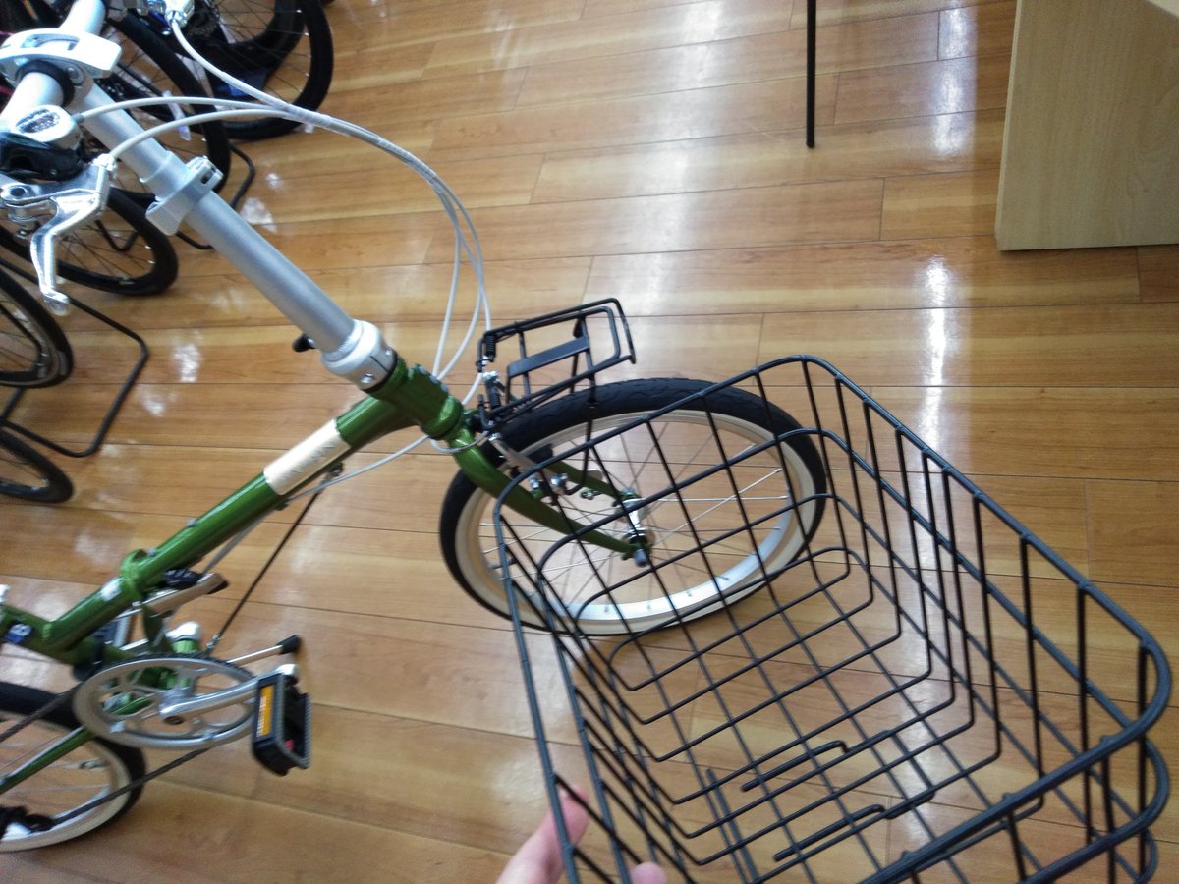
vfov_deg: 53.1
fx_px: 886
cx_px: 590
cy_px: 442
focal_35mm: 26
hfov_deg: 67.3
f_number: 2.2
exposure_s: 1/33
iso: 213
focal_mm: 3.46
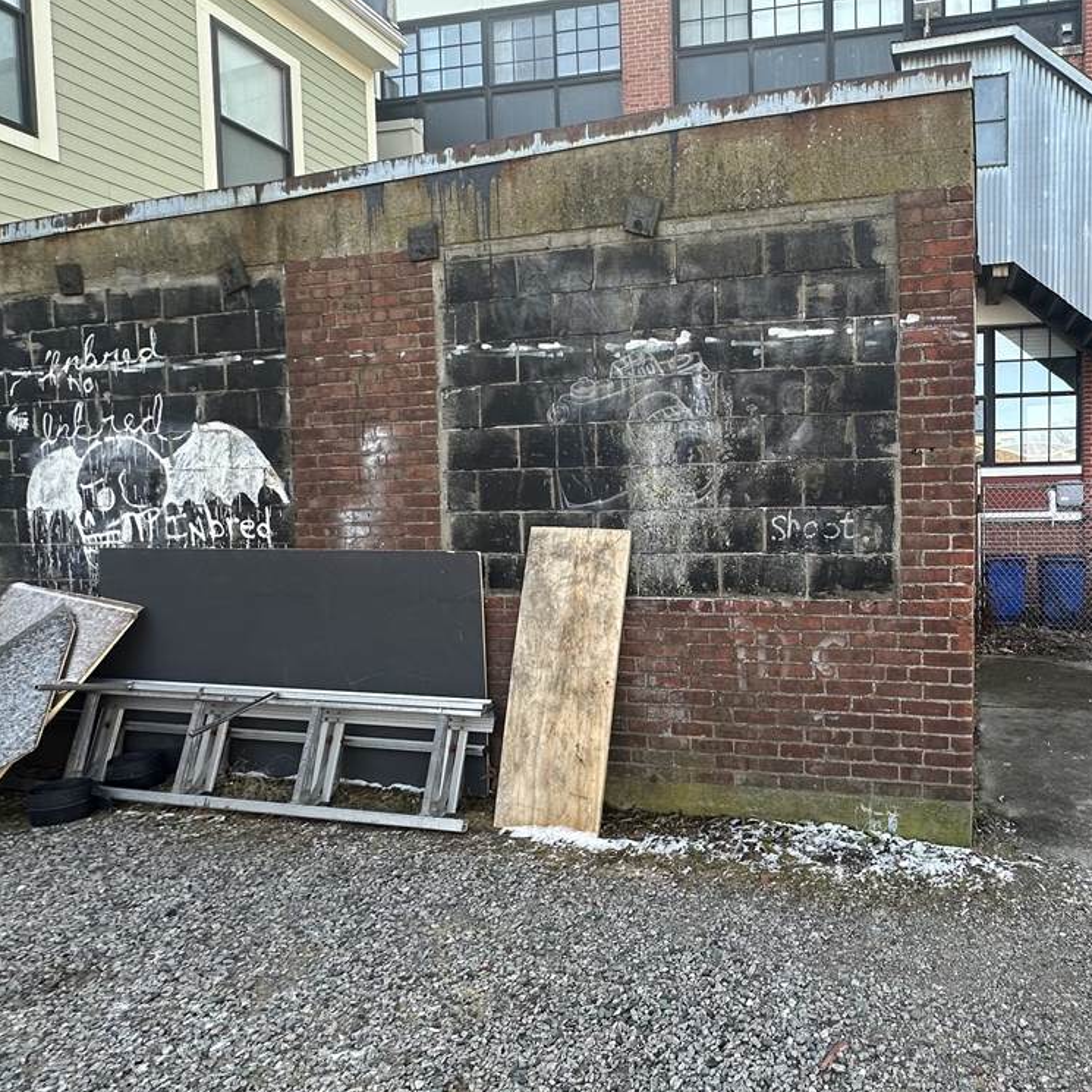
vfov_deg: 84.0
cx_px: 654
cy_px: 550
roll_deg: +0.5
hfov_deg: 83.0
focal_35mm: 17
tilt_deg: -2.1
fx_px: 607
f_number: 2.2
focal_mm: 2.22
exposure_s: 1/130
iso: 40
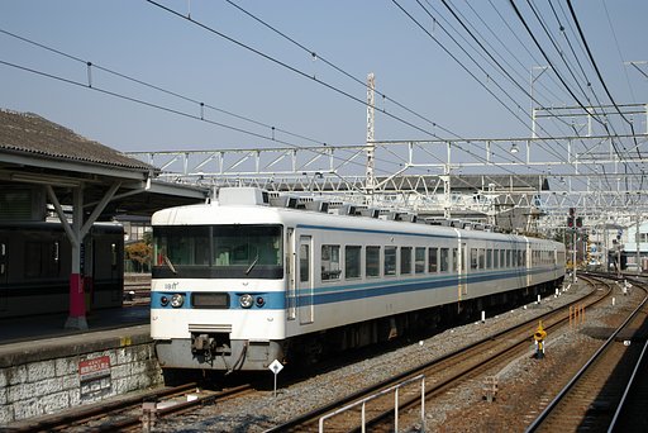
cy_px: 216
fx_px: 1216
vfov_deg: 20.2
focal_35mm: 68
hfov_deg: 29.8
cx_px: 324
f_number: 5.6
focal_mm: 45
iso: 200
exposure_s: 1/1000
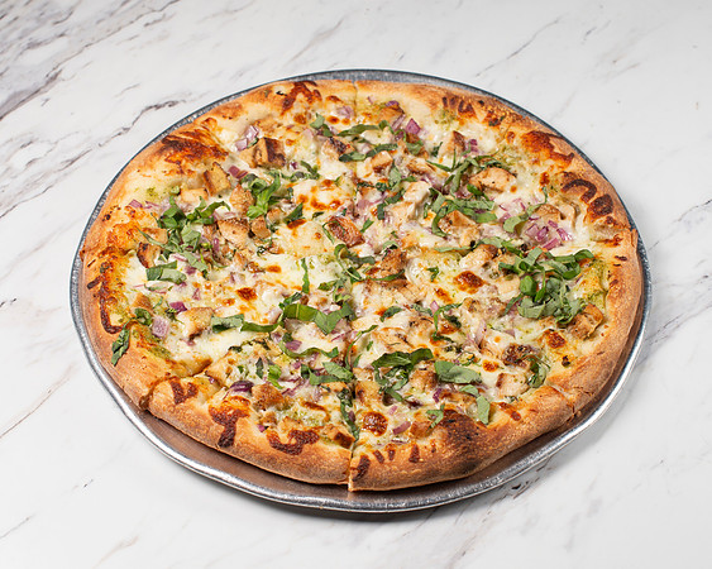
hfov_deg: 28.7
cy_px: 305
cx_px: 348
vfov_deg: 23.1
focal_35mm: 66
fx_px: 1390
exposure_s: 1/125
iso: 200
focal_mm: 50
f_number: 6.3
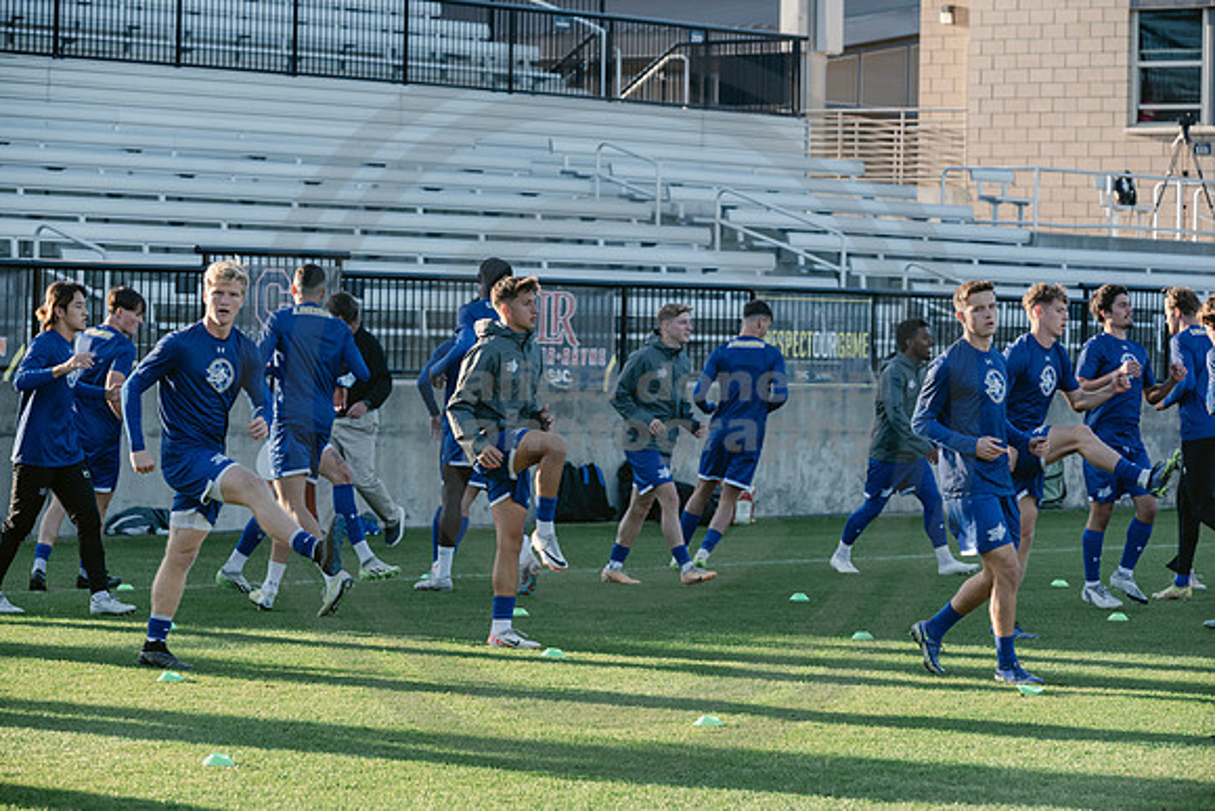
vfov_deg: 10.6
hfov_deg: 15.8
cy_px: 406
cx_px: 608
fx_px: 4388
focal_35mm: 130
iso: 1250
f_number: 6.3
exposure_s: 1/1000
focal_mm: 130
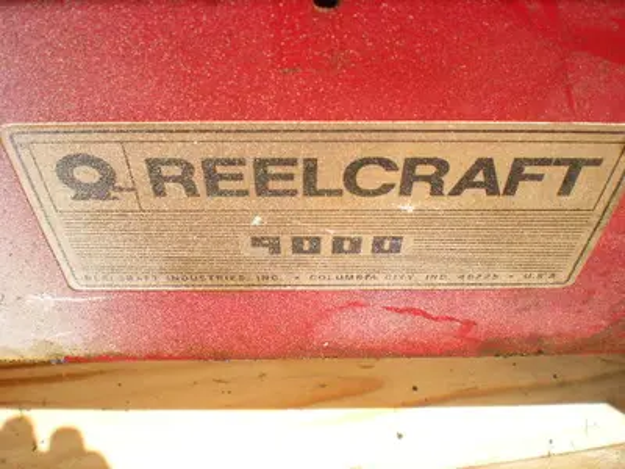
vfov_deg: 37.7
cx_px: 312
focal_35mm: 38
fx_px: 686
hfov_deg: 49.0
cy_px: 234
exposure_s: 1/230
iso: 64
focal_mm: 6.3
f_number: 4.6
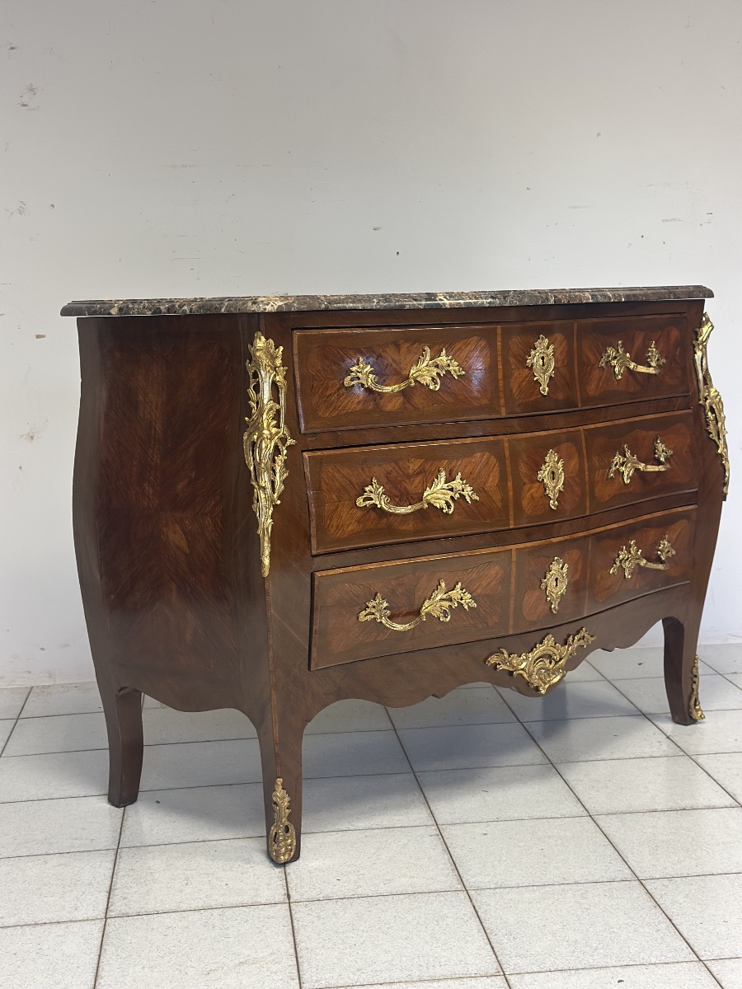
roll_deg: -0.2
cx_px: 371
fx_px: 1372
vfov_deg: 39.7
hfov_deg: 30.3
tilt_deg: -9.3
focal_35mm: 48
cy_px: 494
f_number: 1.78
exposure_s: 1/100
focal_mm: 6.86
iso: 250
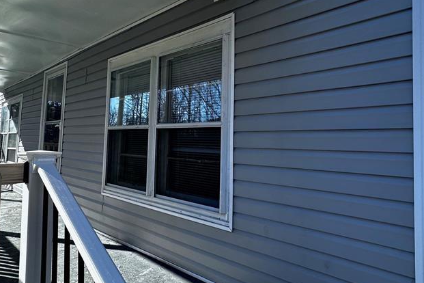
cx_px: 215
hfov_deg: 73.7
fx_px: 283
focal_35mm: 24
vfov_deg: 53.1
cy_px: 129
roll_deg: -0.9
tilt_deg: +1.7
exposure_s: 1/456
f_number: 2.2
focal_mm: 2.22
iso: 40
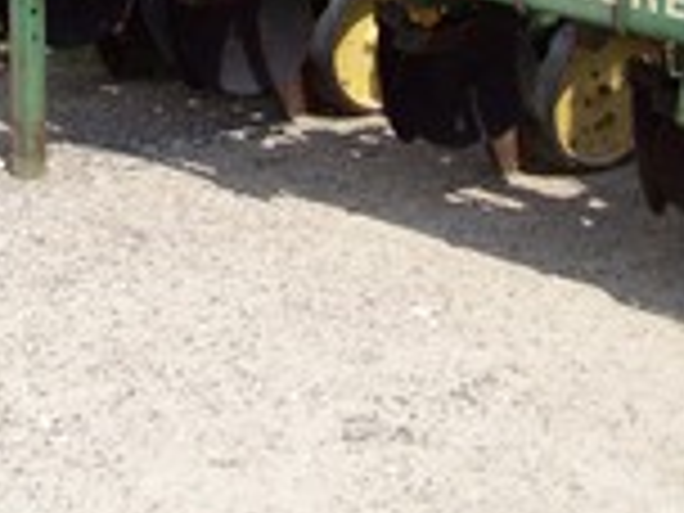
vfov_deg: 11.1
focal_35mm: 129
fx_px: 2549
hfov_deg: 15.3
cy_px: -225
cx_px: 333
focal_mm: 5.85
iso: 67
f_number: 4
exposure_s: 1/640
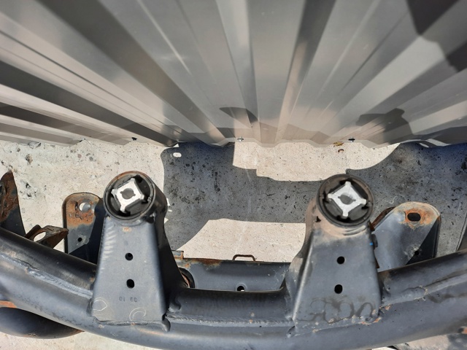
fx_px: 337
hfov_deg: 69.4
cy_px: 175
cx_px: 234
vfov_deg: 54.9
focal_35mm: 25
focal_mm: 4.6
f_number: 2
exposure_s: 1/1028
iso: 32
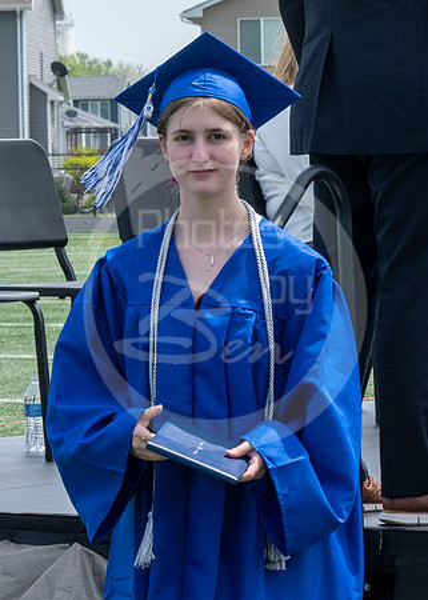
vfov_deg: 7.8
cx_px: -105
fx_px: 4423
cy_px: 187
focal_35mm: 260
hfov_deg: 5.5
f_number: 13
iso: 200
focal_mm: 70
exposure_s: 1/250
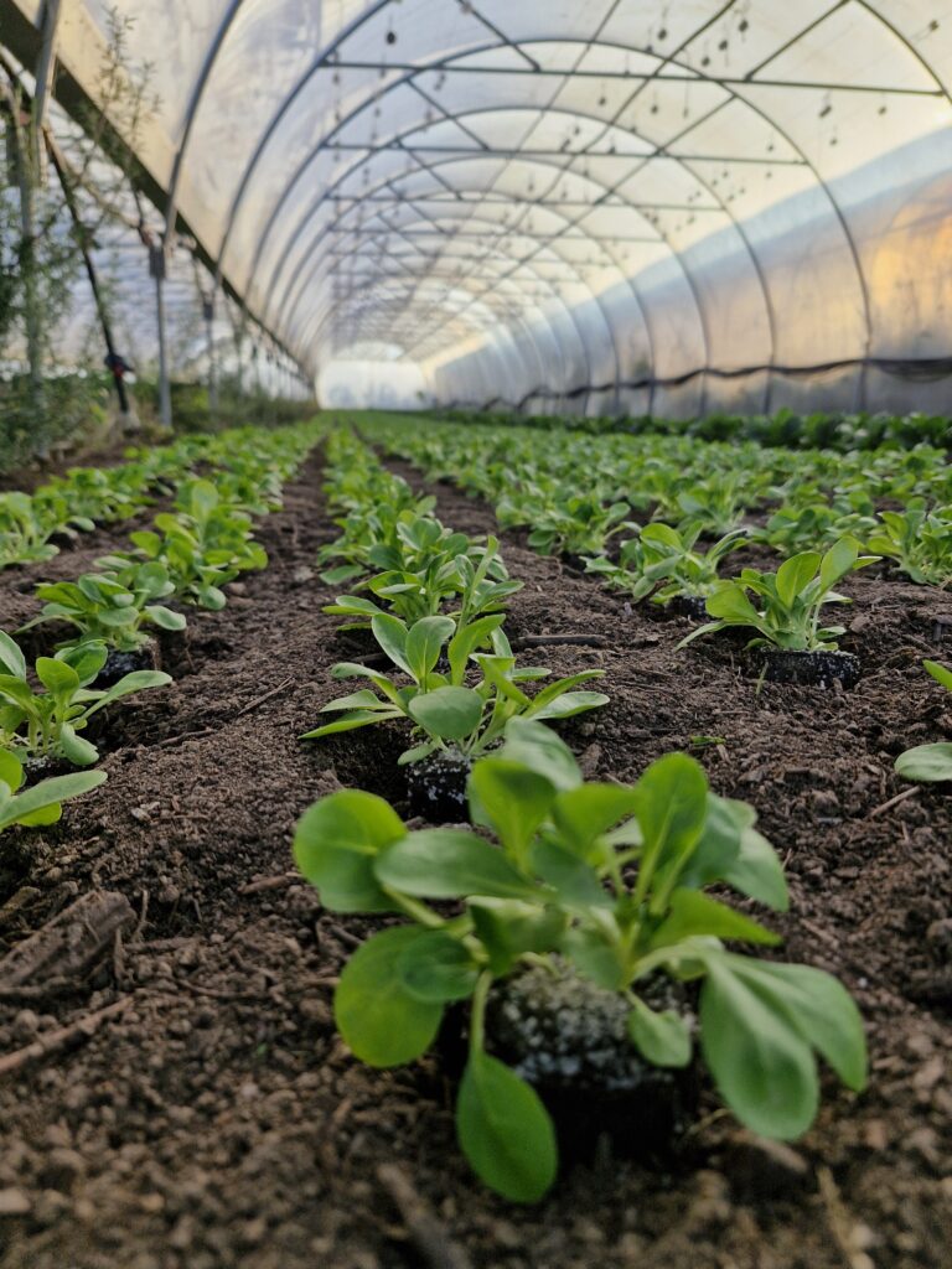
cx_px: 476
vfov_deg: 73.9
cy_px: 634
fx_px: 843
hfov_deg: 58.9
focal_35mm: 23
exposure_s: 1/834
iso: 50
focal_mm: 5.54
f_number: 1.8
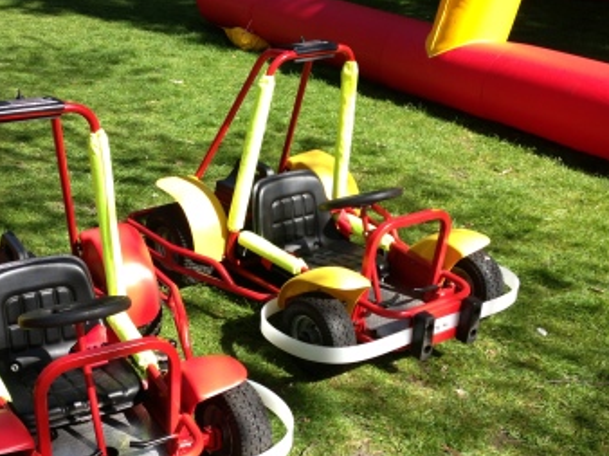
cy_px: 310
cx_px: 168
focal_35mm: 50
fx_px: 879
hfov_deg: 37.5
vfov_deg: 28.8
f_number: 2.4
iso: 64
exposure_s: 1/645
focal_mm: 4.13
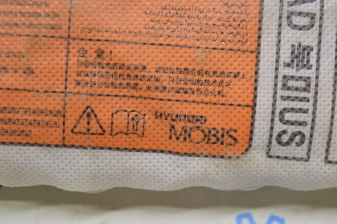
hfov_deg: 24.6
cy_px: 112
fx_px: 771
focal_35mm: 82
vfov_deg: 16.5
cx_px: 168
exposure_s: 1/20
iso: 400
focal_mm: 55
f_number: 5.6
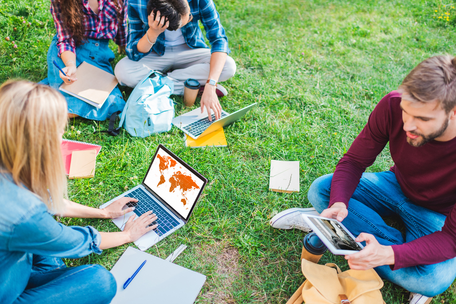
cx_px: 228
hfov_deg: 54.4
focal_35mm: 35
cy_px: 152
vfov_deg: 37.9
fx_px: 443
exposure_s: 1/2500
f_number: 2
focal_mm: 35
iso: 400
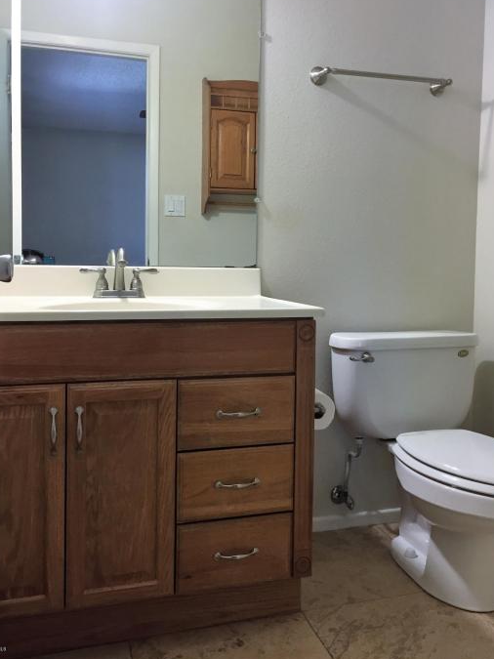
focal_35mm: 33
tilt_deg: -4.9
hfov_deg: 42.9
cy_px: 298
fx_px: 628
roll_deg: -0.3
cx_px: 258
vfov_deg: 55.3
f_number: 2.2
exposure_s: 1/30
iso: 100
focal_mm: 4.15
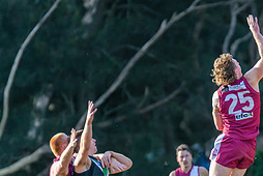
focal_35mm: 928
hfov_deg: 2.2
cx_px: 308
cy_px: 152
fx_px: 6787
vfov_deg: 1.5
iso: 1600
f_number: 4
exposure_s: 1/2500
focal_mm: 380
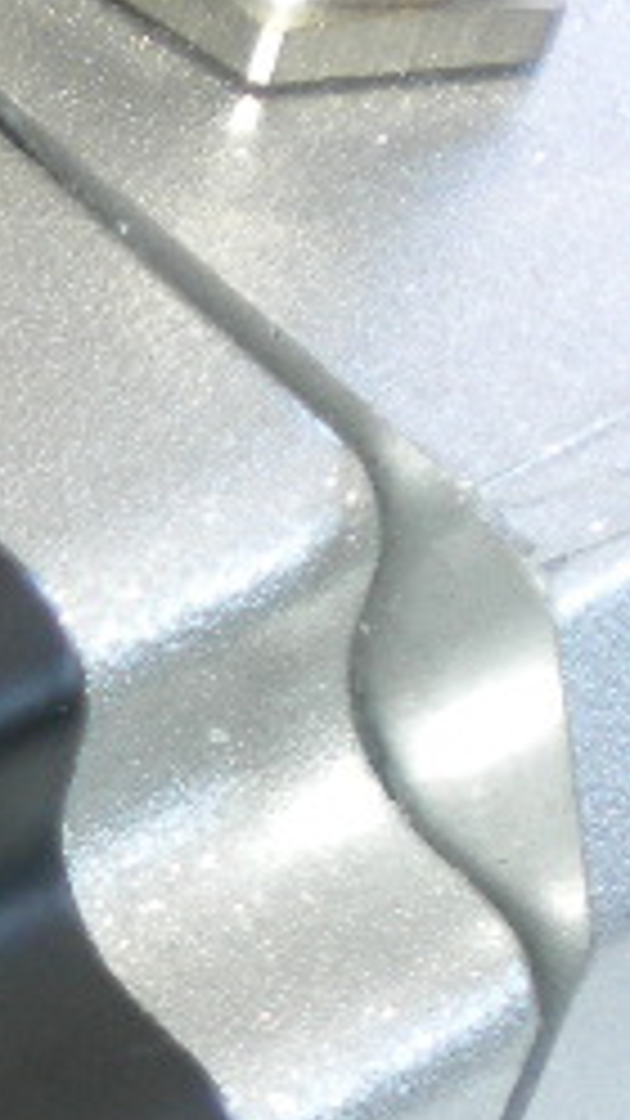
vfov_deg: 13.6
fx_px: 4664
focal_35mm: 157
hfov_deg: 7.4
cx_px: -680
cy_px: 994
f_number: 3.1
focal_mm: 6.3
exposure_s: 1/59.2
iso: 126
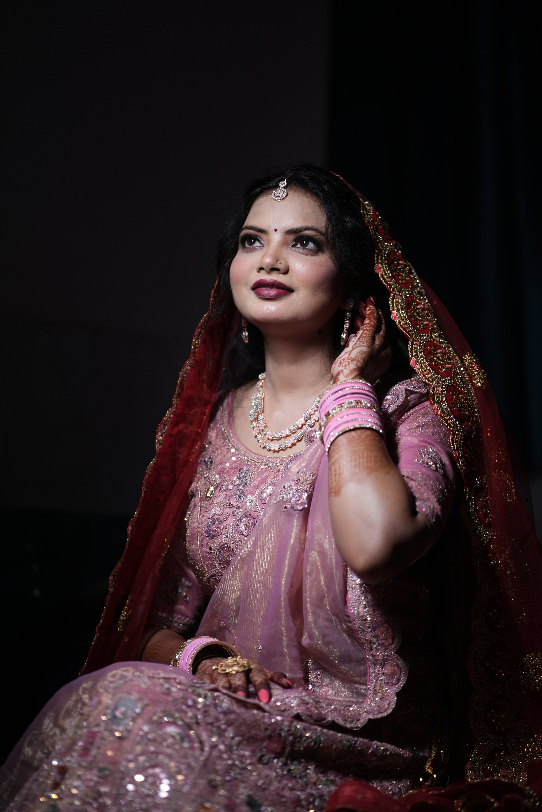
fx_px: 1919
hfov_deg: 16.1
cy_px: 406
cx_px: 271
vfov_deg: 23.9
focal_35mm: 85
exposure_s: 1/160
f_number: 1.8
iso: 400
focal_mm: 85
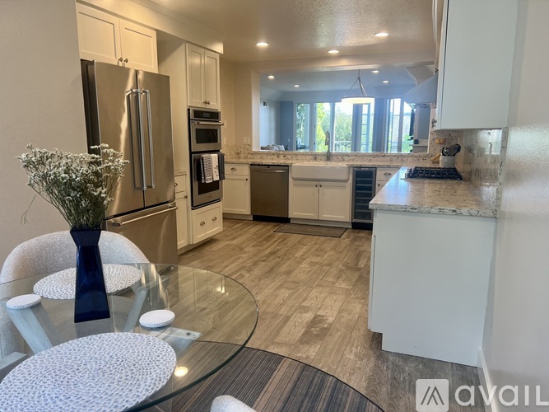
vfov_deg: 53.0
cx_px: 274
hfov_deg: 67.3
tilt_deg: -10.3
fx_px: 412
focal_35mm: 26
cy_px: 206
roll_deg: +0.1
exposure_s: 1/120
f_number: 1.5
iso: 80
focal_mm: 5.7
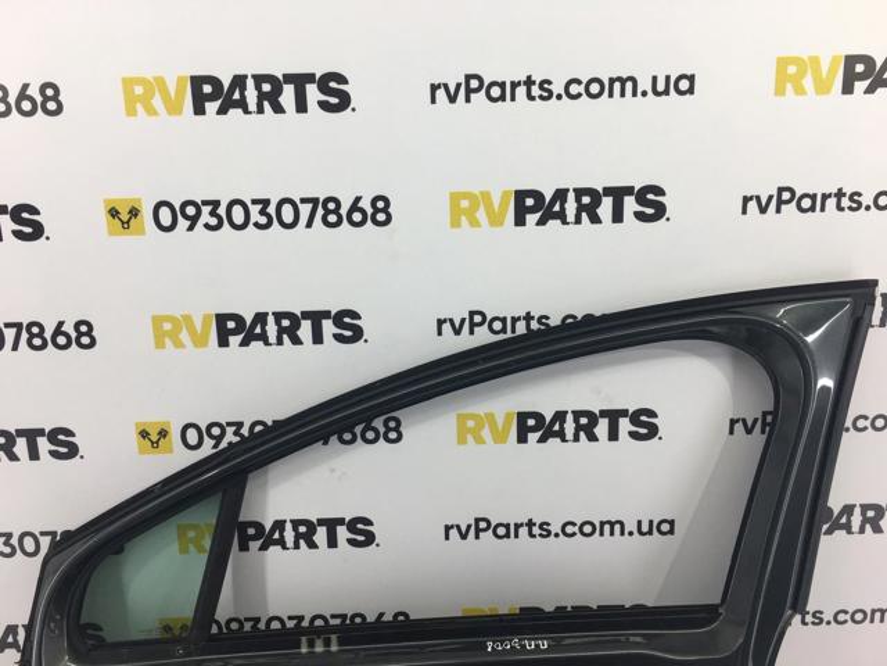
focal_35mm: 29
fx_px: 743
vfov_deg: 48.2
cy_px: 333
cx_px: 444
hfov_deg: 61.7
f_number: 2.2
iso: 32
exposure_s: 1/100
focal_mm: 4.15
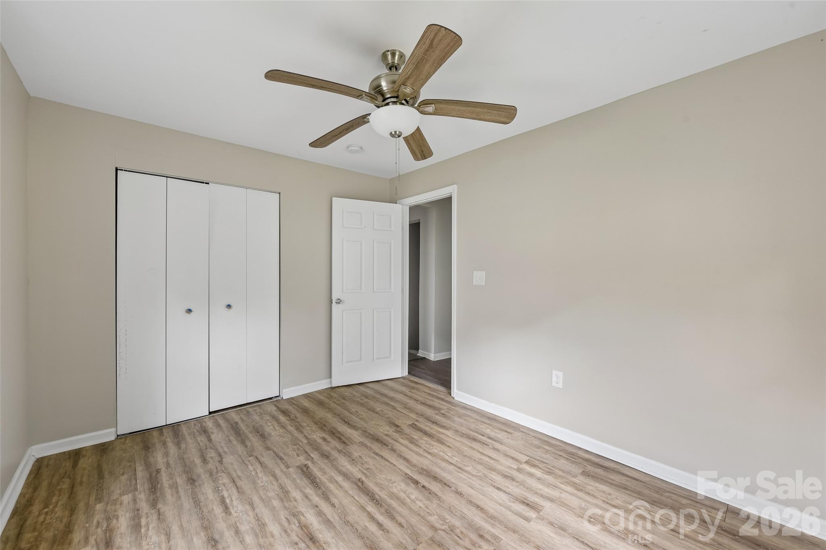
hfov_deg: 104.3
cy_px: 275
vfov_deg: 81.2
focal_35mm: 14
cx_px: 413
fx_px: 321
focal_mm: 14
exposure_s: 1/4
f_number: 8
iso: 200
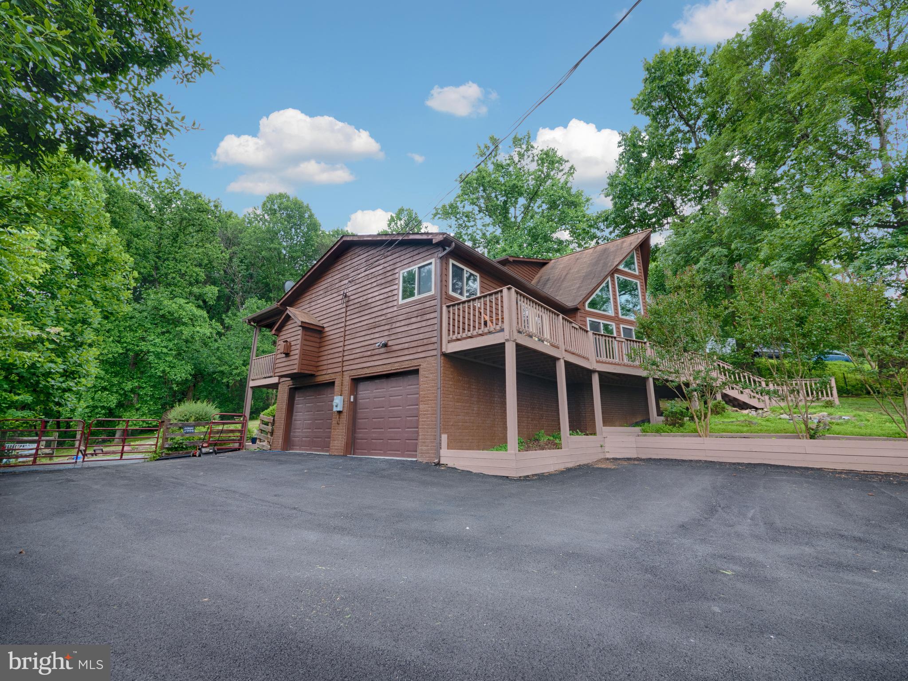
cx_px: 454
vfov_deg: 85.7
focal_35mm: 14
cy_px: 340
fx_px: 367
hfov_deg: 102.1
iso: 100
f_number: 10
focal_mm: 7
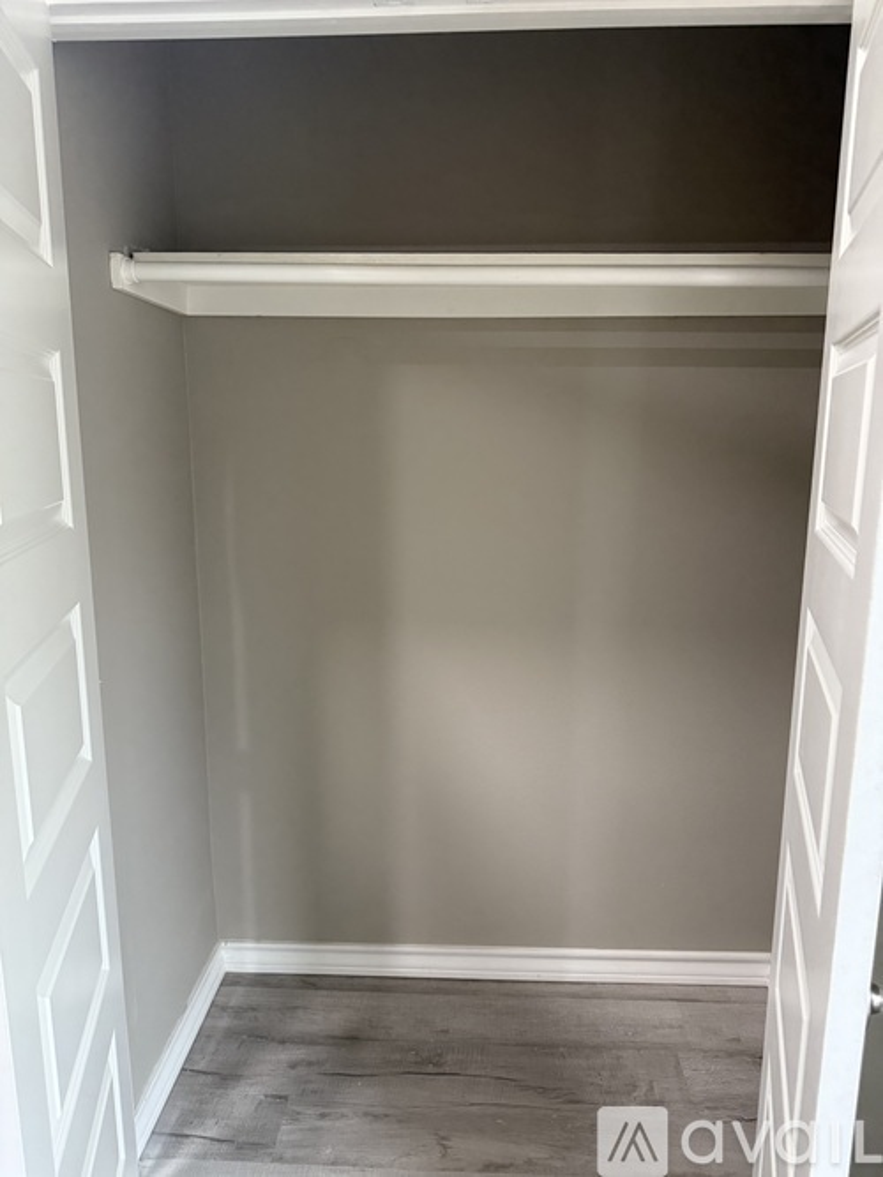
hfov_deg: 56.8
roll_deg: -0.9
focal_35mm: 24
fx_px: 817
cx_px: 442
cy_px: 588
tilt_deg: -10.2
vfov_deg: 71.6
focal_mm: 6.76
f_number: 1.78
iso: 400
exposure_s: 1/60
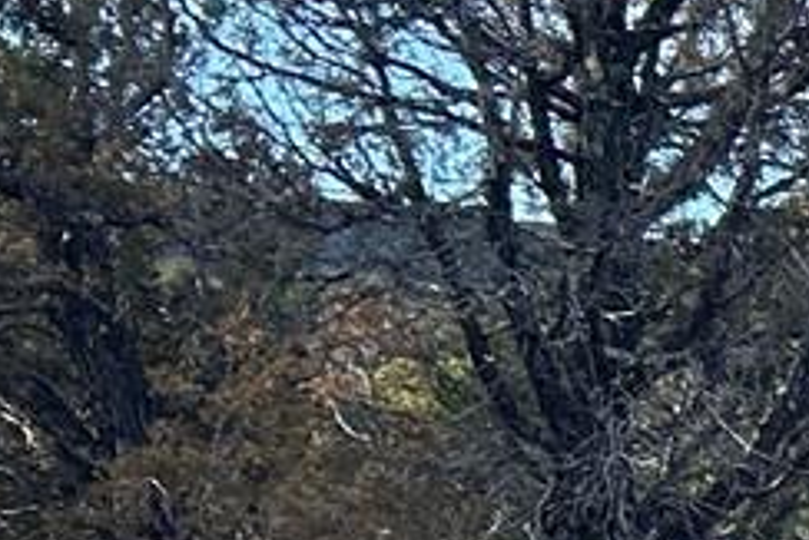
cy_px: 1302
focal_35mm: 177
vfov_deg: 7.3
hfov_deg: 9.1
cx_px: 2530
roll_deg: -1.6
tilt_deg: -7.9
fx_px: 3980
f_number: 1.5
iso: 50
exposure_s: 1/1934
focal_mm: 5.7
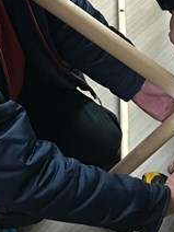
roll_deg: +6.1
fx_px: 684
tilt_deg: -40.9
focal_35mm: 102
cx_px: 136
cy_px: 126
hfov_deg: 14.4
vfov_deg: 19.3
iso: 64
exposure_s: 1/15
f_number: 2.2
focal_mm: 4.15
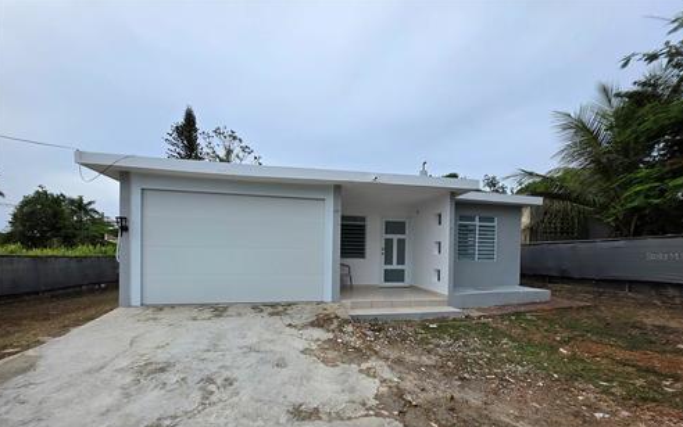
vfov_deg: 77.8
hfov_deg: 105.3
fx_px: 261
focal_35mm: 14
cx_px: 340
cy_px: 256
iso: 40
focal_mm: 2.2
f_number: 1.9
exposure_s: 1/1425
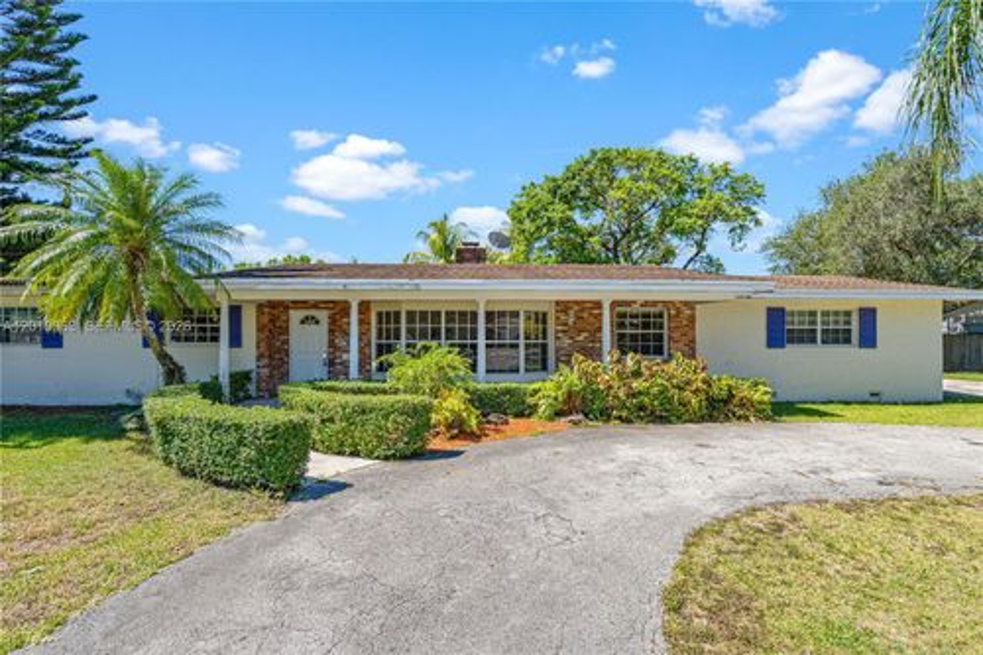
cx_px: 492
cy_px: 328
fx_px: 437
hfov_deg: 96.8
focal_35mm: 16
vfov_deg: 73.7
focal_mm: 16
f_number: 9
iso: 1250
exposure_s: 1/500
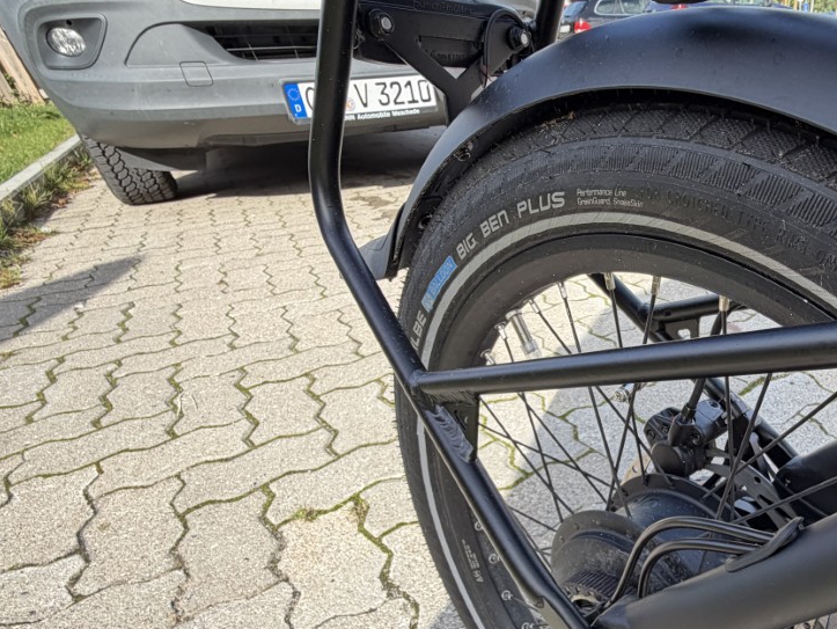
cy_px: 449
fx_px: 581
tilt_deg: -36.1
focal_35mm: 24
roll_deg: +5.2
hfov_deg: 66.6
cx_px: 639
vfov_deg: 54.9
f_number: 2.2
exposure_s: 1/237
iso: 50
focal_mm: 2.22
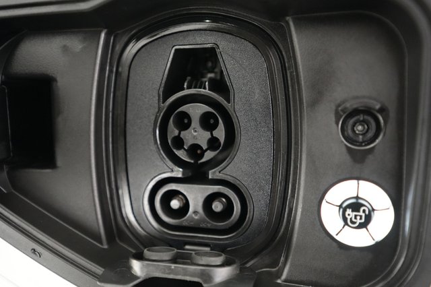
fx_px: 335
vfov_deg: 46.4
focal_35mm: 28
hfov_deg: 65.5
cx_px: 216
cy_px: 144
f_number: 2.8
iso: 10000
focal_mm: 28
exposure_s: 1/60
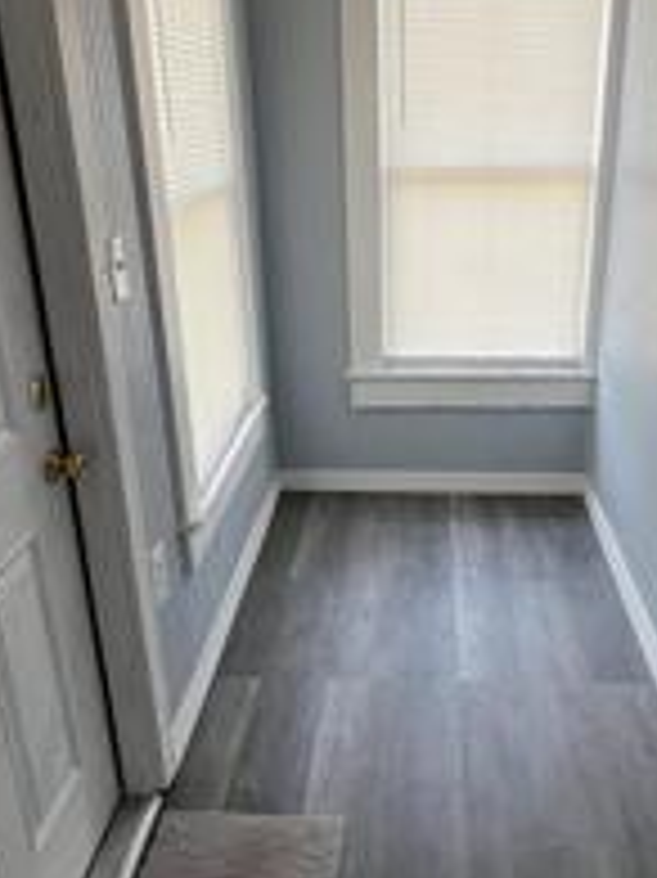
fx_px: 811
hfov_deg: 43.9
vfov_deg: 56.8
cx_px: 387
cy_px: 455
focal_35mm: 32
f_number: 1.8
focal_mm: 1.57
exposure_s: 1/148
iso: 32
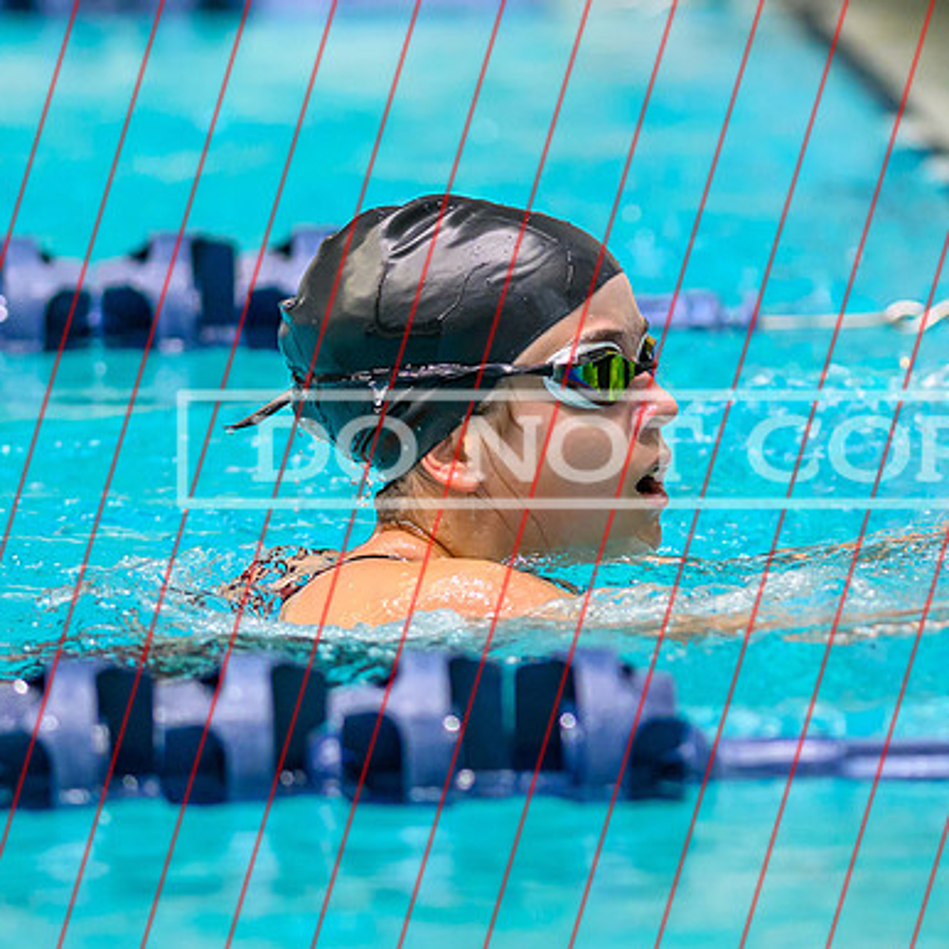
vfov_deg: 2.3
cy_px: 483
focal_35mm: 758
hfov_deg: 2.3
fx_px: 23511
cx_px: 588
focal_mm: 300
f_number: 2.8
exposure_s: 1/800
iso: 2000
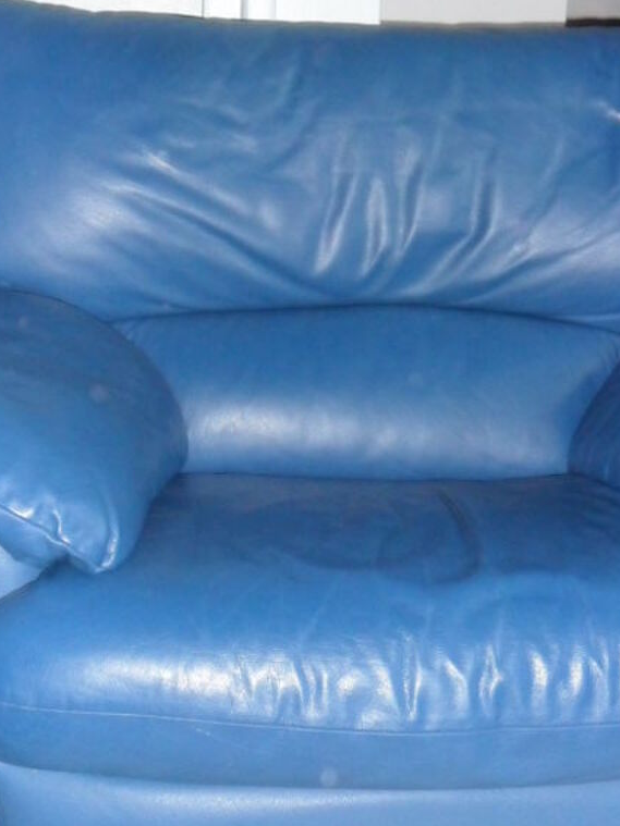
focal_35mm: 65
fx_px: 1553
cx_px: 410
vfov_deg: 29.7
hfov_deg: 22.5
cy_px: 534
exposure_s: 1/45
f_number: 4
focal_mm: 6.6
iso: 400
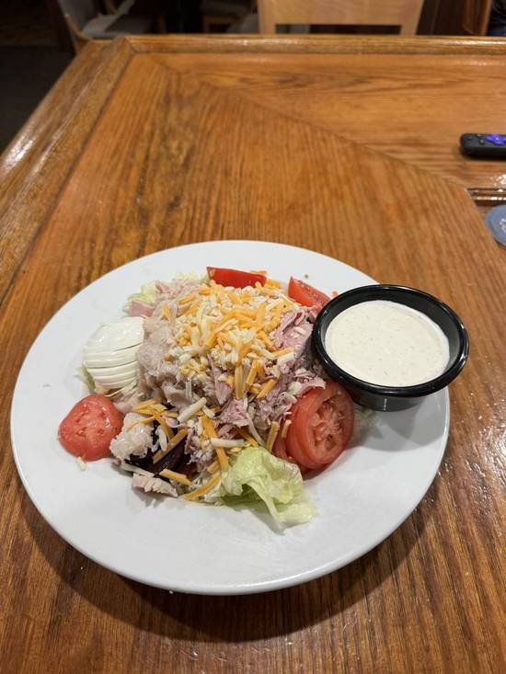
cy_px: 337
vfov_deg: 71.6
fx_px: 468
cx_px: 253
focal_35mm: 24
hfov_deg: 56.8
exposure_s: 1/60
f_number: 1.78
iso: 160
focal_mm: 6.76
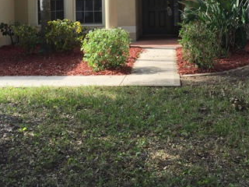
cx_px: 142
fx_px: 417
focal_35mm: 58
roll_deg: -1.2
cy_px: 13
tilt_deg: -2.9
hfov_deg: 33.2
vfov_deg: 24.4
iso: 32
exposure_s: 1/482
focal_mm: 4.15
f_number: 2.2
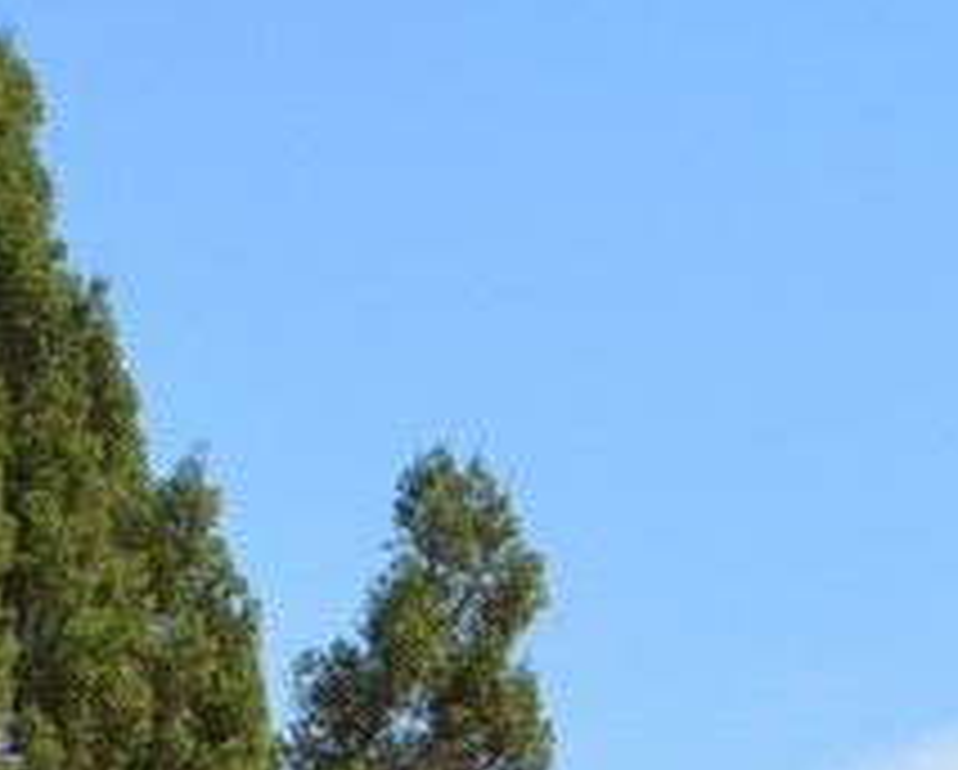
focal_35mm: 393
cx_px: 886
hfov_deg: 4.9
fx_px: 11169
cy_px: 932
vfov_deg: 3.9
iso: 400
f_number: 6.3
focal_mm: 55
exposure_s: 1/1600
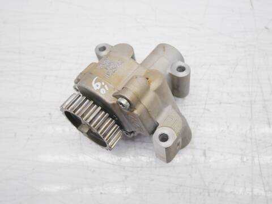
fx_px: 251
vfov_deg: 44.2
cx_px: 136
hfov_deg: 56.8
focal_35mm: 32
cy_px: 102
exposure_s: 1/125
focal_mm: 16
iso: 200
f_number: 4
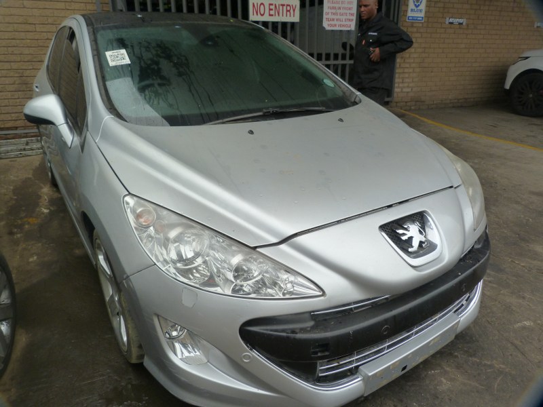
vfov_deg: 54.9
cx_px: 272
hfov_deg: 69.4
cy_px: 204
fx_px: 392
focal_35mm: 25
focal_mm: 4.5
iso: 125
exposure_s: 1/100
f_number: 3.6
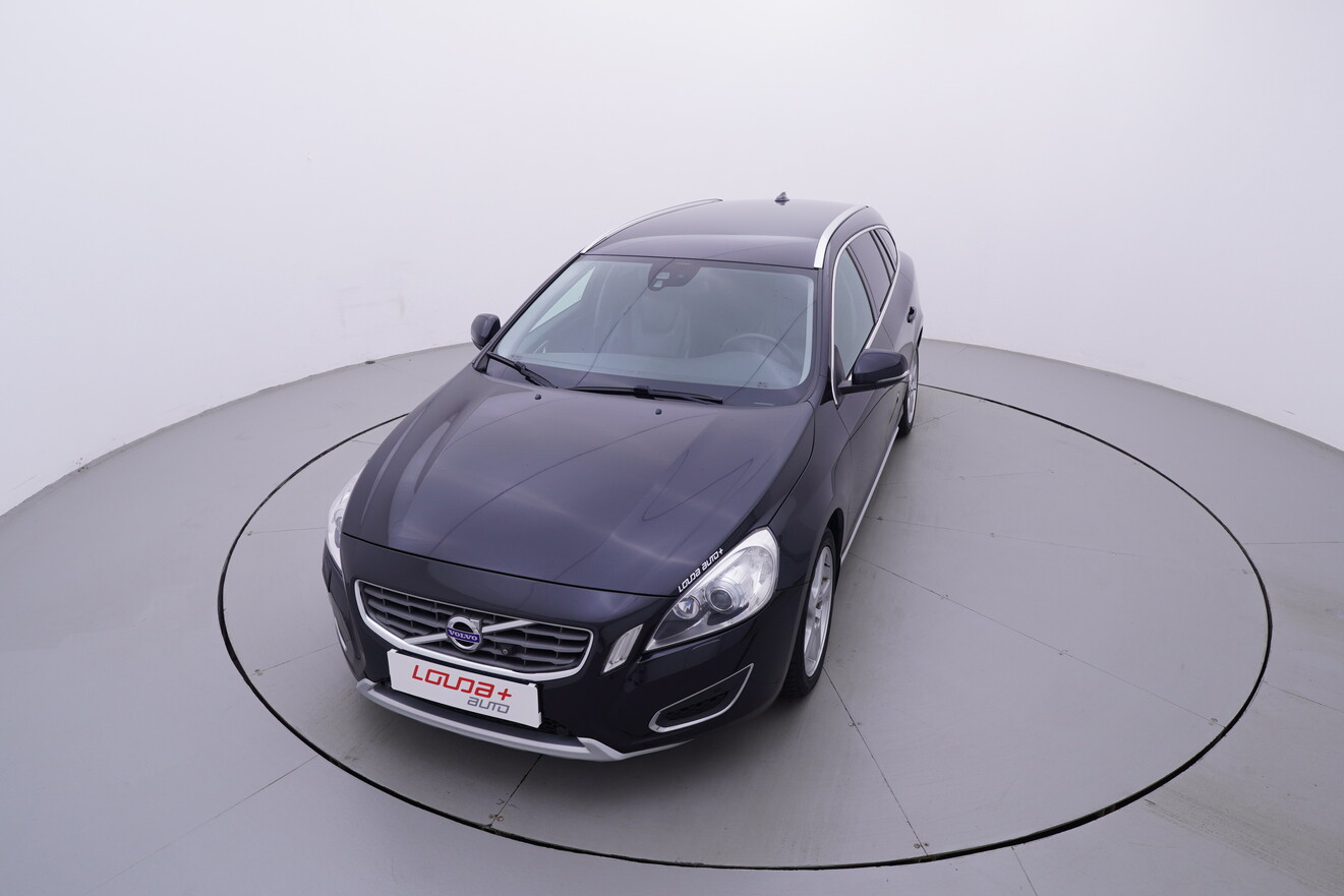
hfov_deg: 72.5
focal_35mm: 25
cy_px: 411
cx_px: 667
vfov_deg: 52.1
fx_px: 916
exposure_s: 1/80
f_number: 5
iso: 200
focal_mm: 15
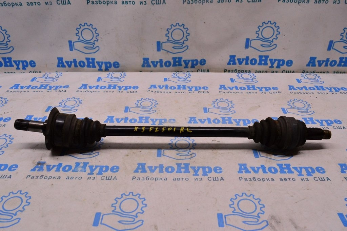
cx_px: 174
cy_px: 116
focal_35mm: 32
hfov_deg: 59.5
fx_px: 303
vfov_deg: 41.6
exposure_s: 1/160
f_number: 8
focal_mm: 21
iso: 1600
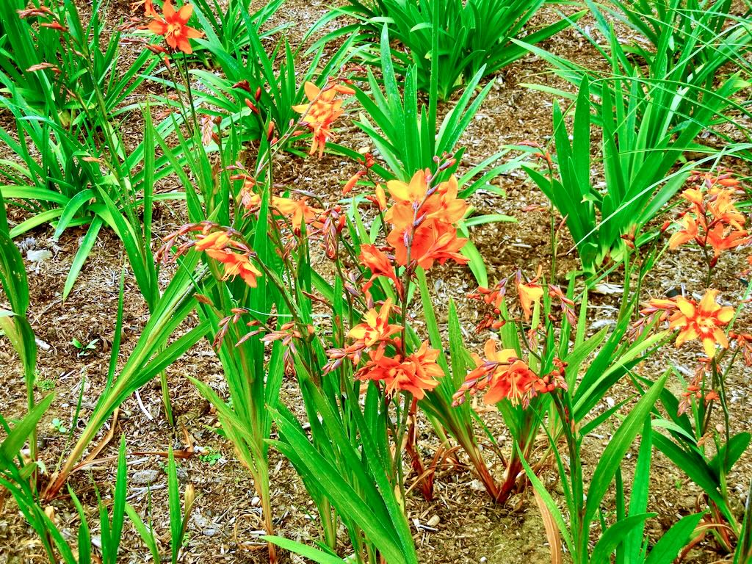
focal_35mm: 68
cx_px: 376
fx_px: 1477
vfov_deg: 21.6
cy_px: 282
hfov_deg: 28.6
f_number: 4.1
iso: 160
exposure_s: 1/143
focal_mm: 12.2
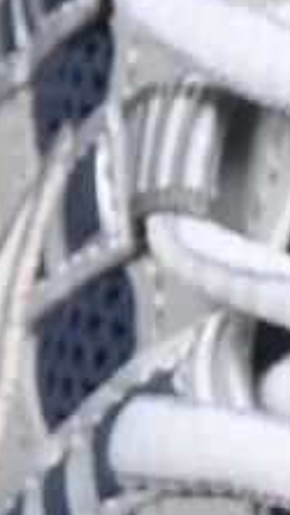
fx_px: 12376
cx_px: 1158
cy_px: 725
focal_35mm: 906
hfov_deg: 1.3
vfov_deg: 2.4
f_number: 7.1
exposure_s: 1/60
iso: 160
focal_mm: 50
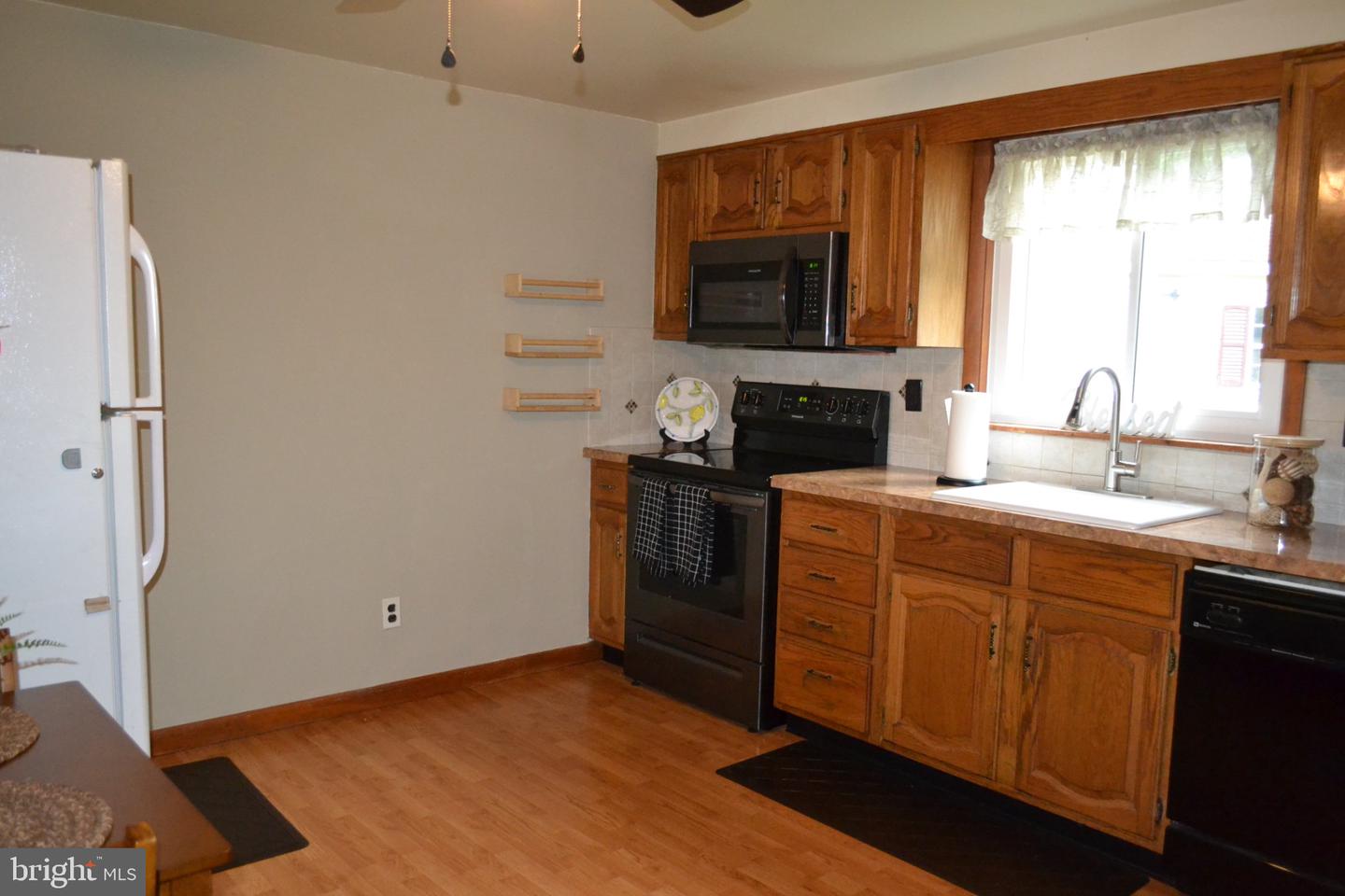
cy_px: 448
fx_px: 1009
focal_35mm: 27
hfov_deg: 67.4
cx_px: 672
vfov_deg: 47.9
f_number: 3.5
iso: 2800
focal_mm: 18
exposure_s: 1/60
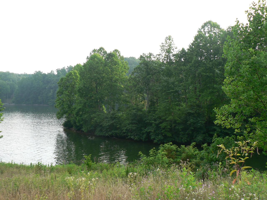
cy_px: 100
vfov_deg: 31.5
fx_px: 355
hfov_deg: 41.2
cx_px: 134
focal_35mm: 46
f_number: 2.8
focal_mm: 7.7
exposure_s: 1/100
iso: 80
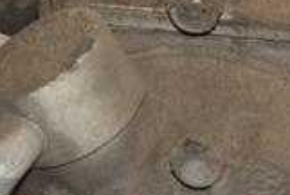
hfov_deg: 5.6
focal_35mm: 368
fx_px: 2970
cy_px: 119
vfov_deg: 3.8
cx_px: 135
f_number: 8
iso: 800
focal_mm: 66
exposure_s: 1/200
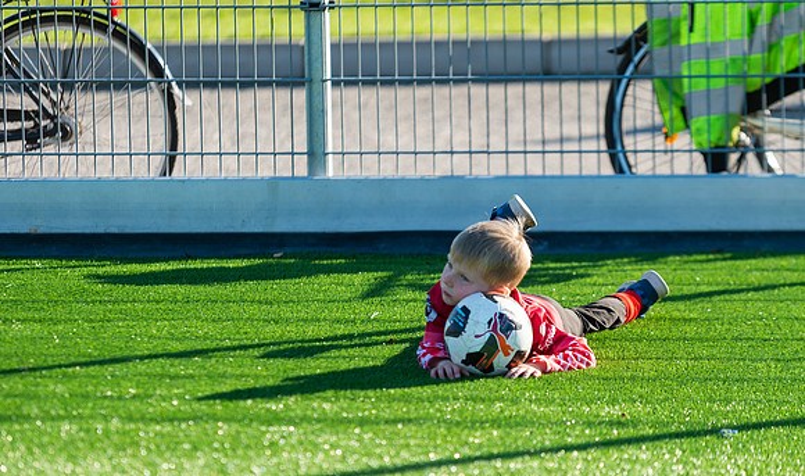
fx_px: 5730
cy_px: 322
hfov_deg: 8.0
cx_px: 491
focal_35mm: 265
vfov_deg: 4.8
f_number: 3.2
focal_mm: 200
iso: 220
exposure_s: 1/1250
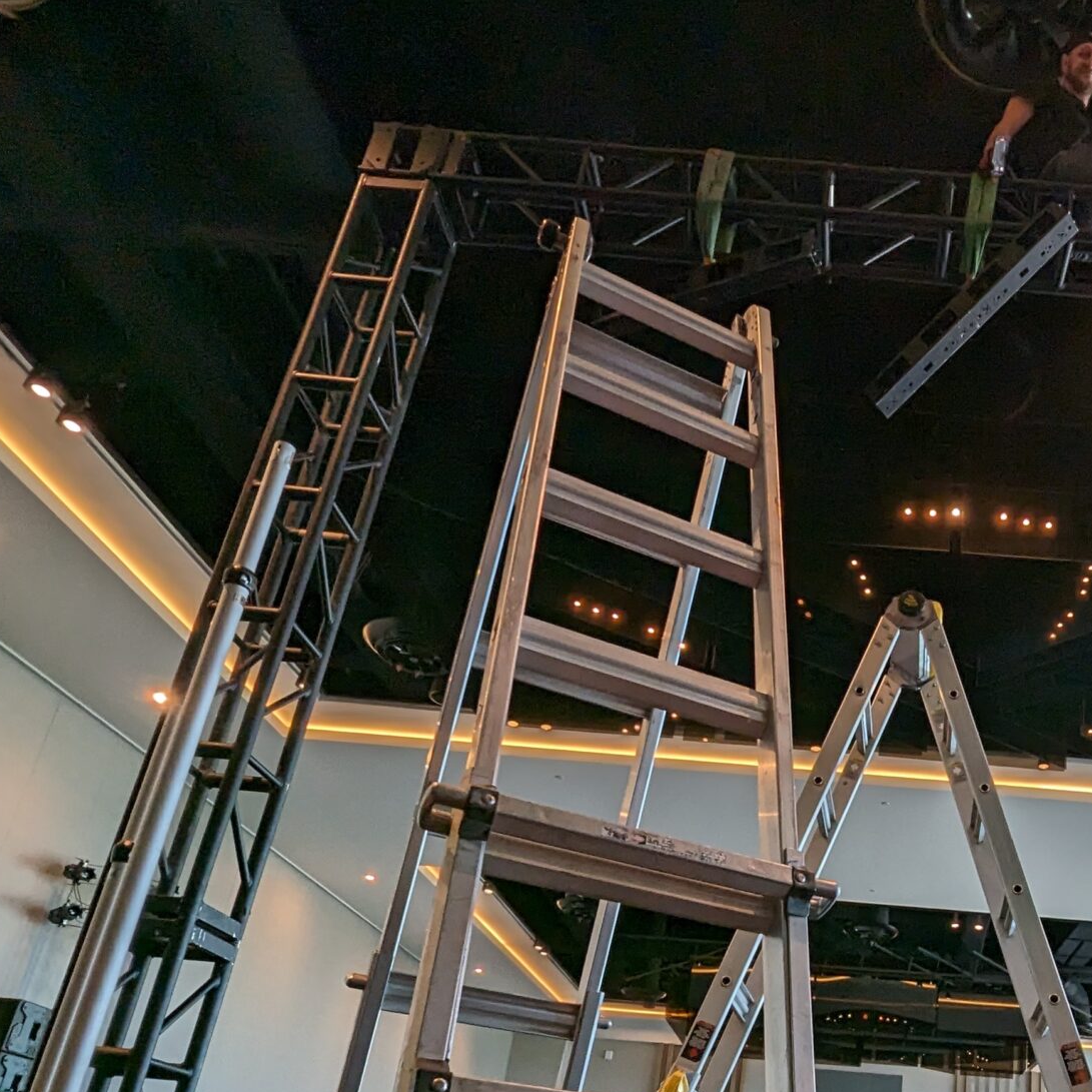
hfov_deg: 55.1
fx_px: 964
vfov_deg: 56.2
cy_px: 820
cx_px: 867
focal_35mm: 27
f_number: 2.2
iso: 92
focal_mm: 1.95
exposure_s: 1/120
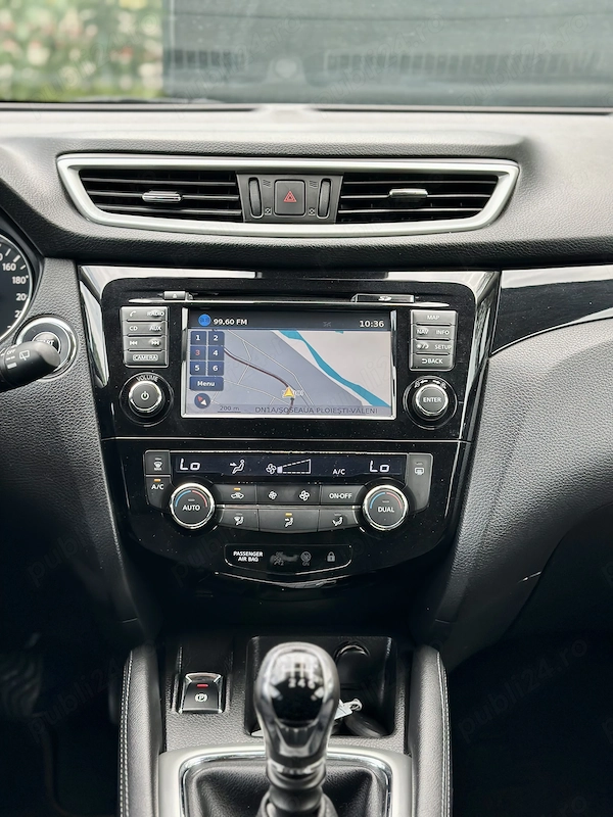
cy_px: 408
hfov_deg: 30.3
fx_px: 1133
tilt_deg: -19.2
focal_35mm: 48
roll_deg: -2.2
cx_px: 306
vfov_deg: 39.7
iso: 100
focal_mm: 6.86
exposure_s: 1/172
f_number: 1.78
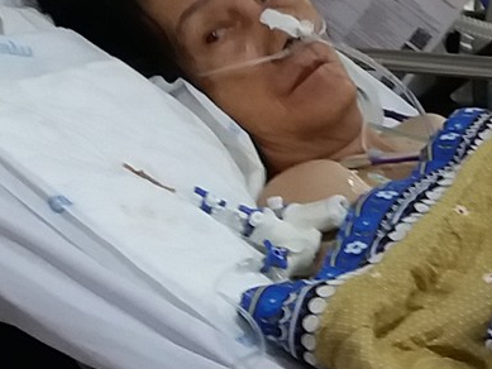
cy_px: 173
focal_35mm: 144
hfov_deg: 13.3
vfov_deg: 10.3
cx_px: 610
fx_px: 2047
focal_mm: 3.7
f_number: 1.9
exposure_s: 1/25
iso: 160
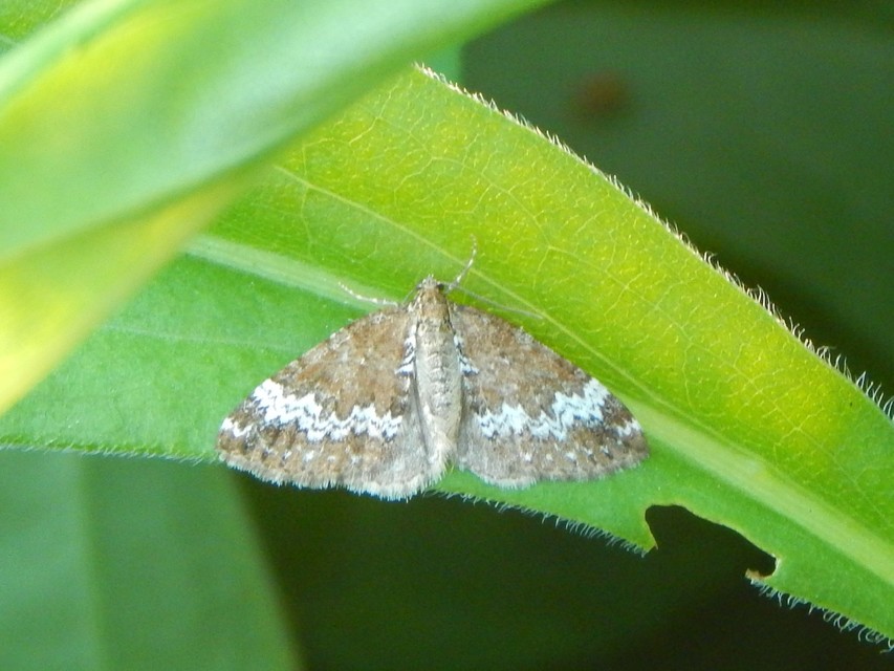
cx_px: 447
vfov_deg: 7.2
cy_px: 336
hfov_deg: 9.6
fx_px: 5347
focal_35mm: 207
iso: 400
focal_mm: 37.1
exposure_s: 1/60
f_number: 5.4
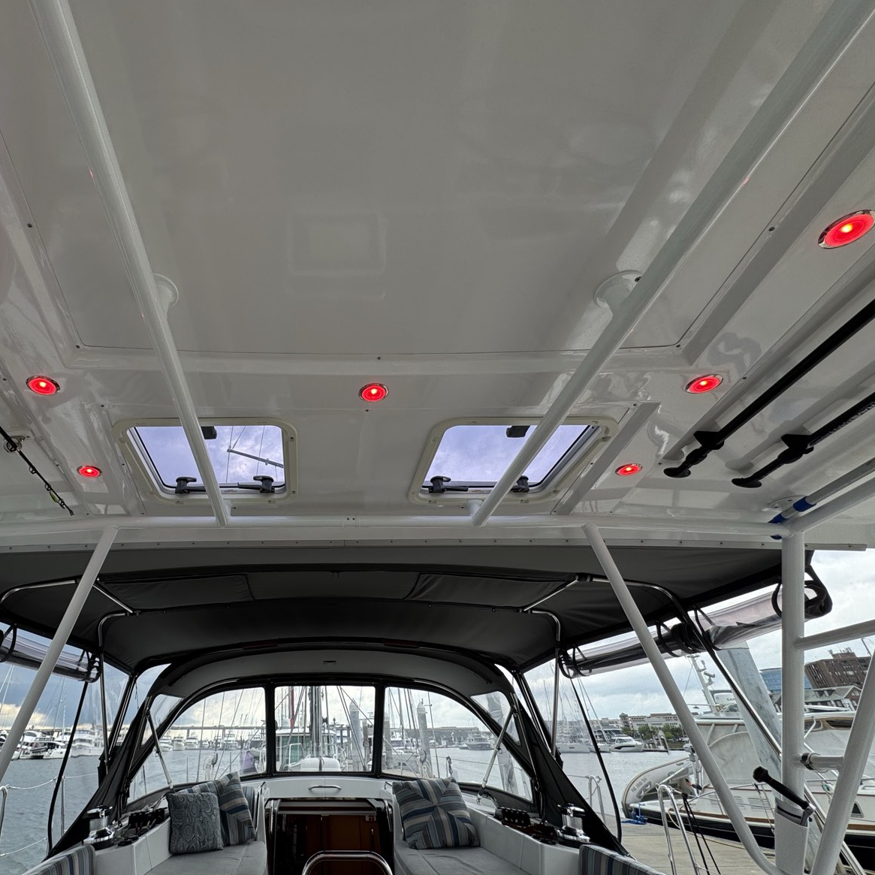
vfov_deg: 84.0
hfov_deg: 81.5
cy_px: 439
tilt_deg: +33.5
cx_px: 302
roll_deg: +0.6
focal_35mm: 17
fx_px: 486
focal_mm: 2.22
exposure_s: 1/237
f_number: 2.2
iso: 40
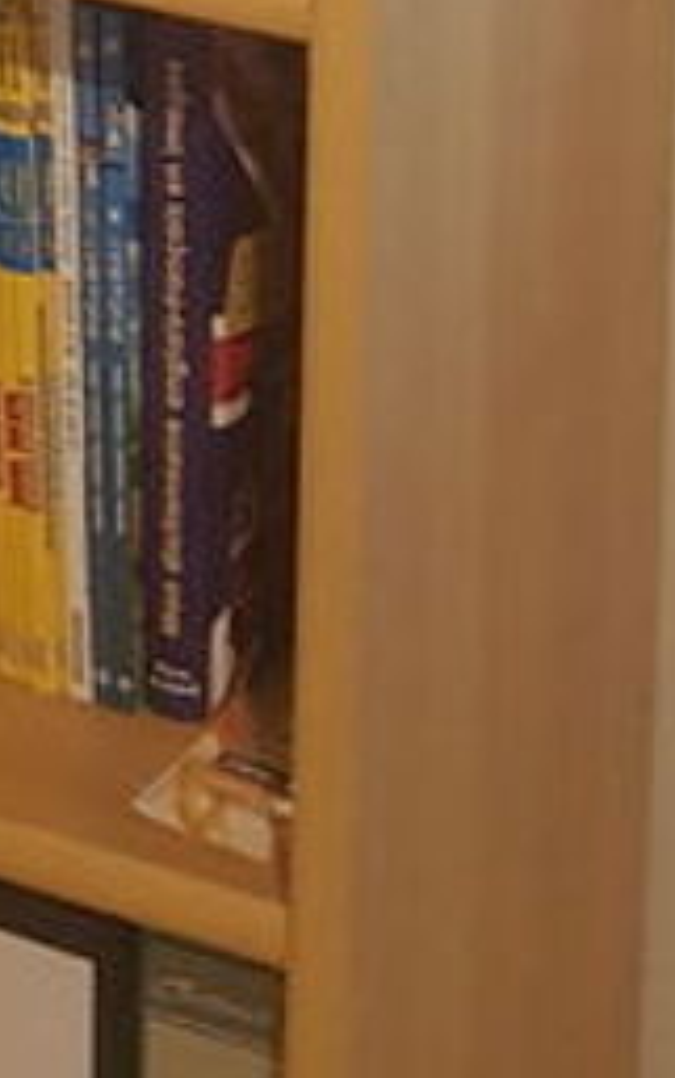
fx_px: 4202
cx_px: 67
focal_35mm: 143
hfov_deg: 9.1
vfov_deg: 13.5
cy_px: -682
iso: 200
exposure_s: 1/13
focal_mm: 4.2
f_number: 1.7
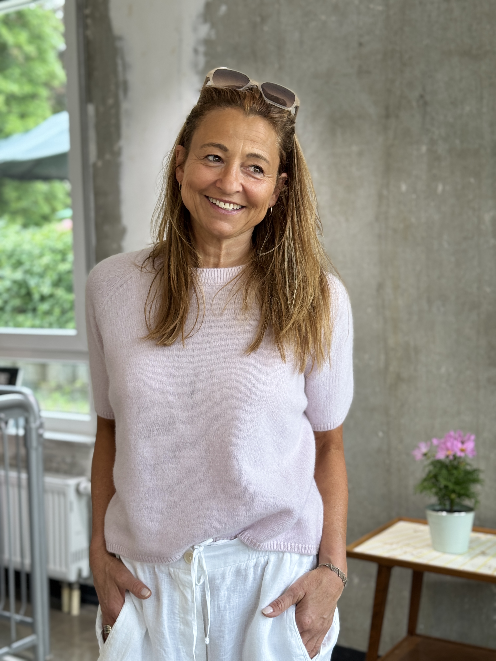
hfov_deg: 30.3
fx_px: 917
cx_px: 248
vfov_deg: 39.7
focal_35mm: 48
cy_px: 330
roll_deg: -0.2
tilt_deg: -3.9
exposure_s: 1/163
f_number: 1.78
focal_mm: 6.76
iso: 64
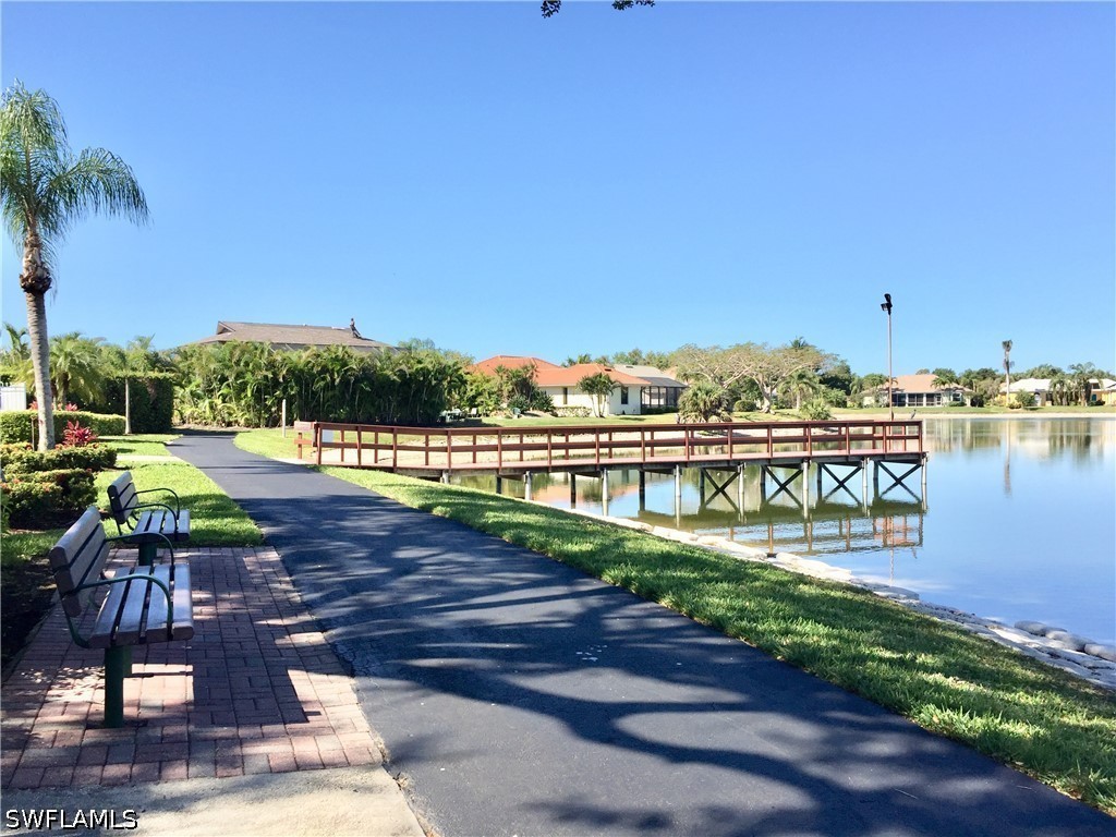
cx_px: 558
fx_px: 935
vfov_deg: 48.2
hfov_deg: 61.7
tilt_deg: -1.2
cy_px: 418
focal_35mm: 29
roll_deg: +0.2
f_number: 2.2
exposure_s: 1/1464
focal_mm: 4.15
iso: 32
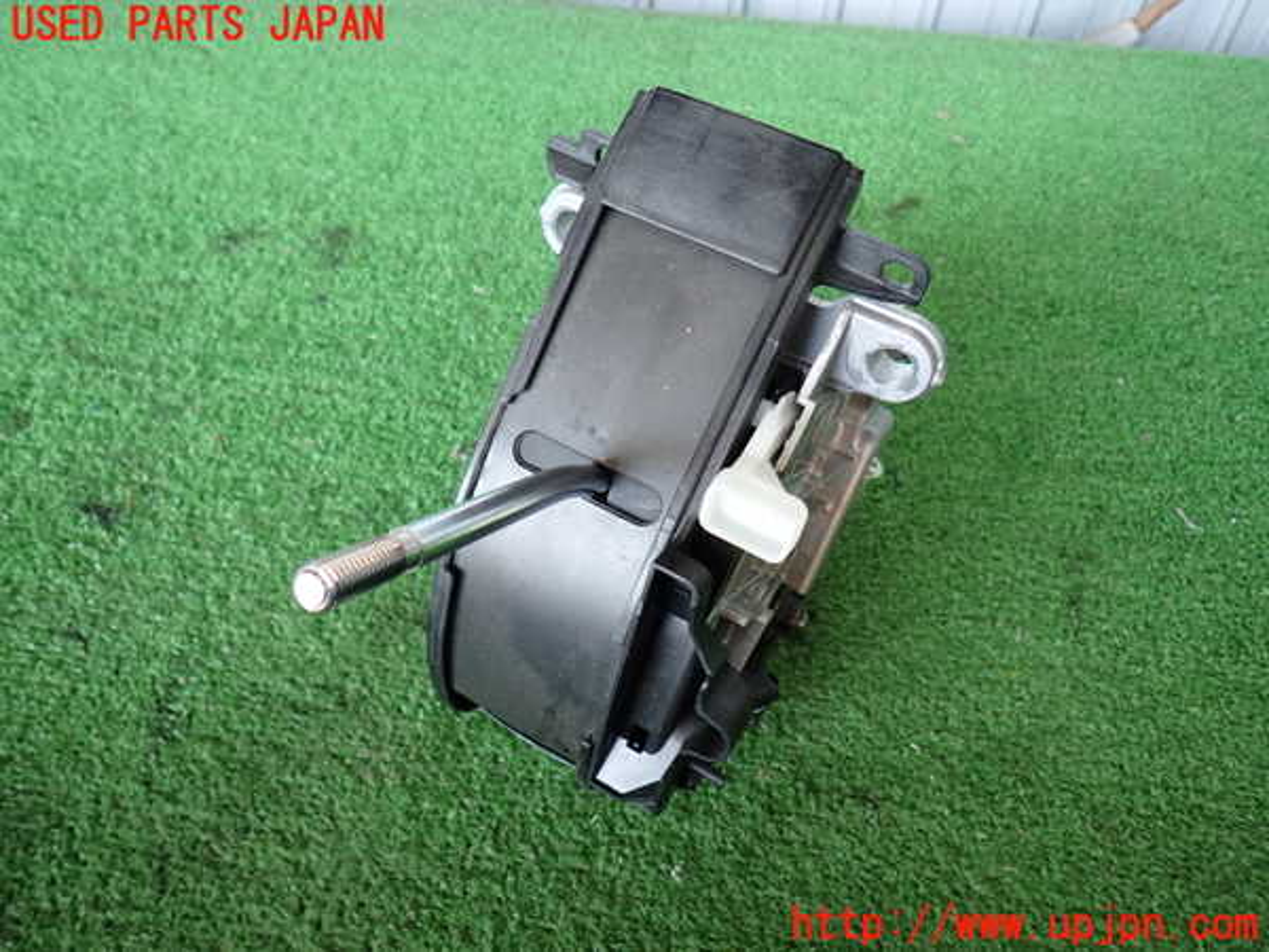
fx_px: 916
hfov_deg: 69.4
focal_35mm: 25
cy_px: 476
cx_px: 634
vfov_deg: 54.9
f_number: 2
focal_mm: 4.5
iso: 125
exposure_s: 1/60
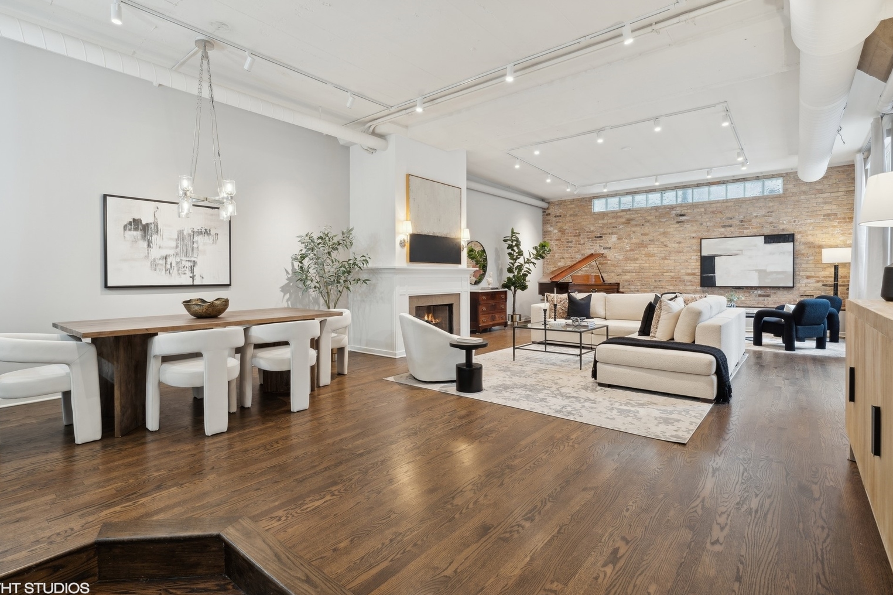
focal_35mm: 17
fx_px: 422
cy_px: 285
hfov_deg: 93.3
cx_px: 442
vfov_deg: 70.4
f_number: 9
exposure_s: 1/6
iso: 320
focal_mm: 16
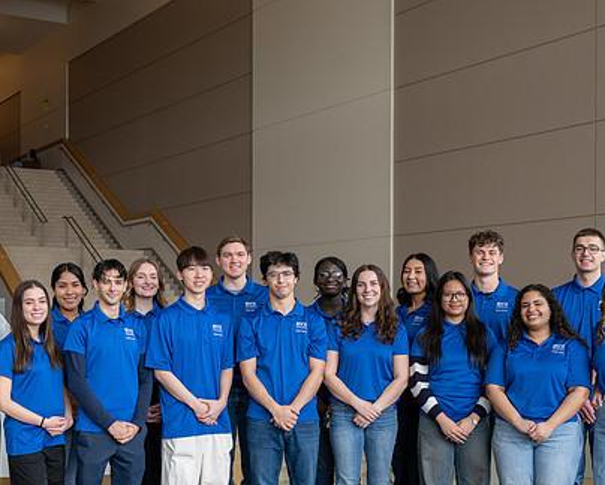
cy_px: 316
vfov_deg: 26.6
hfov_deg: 33.0
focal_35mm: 57
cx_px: 289
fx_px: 1022
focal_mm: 29.5
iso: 250
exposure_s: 1/125
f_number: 5
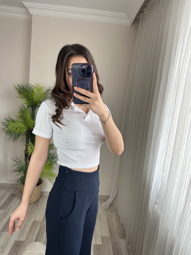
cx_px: 96
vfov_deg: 71.6
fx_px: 177
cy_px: 128
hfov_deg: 56.8
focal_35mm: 24
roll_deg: -6.3
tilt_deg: -25.3
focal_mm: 6.86
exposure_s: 1/100
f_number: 1.78
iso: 200
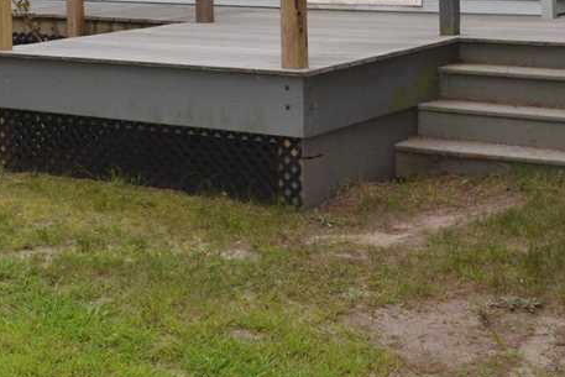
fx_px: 1319
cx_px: 52
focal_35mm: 84
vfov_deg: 15.7
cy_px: -78
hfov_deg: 23.5
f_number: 5.6
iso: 100
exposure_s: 1/200
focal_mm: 20
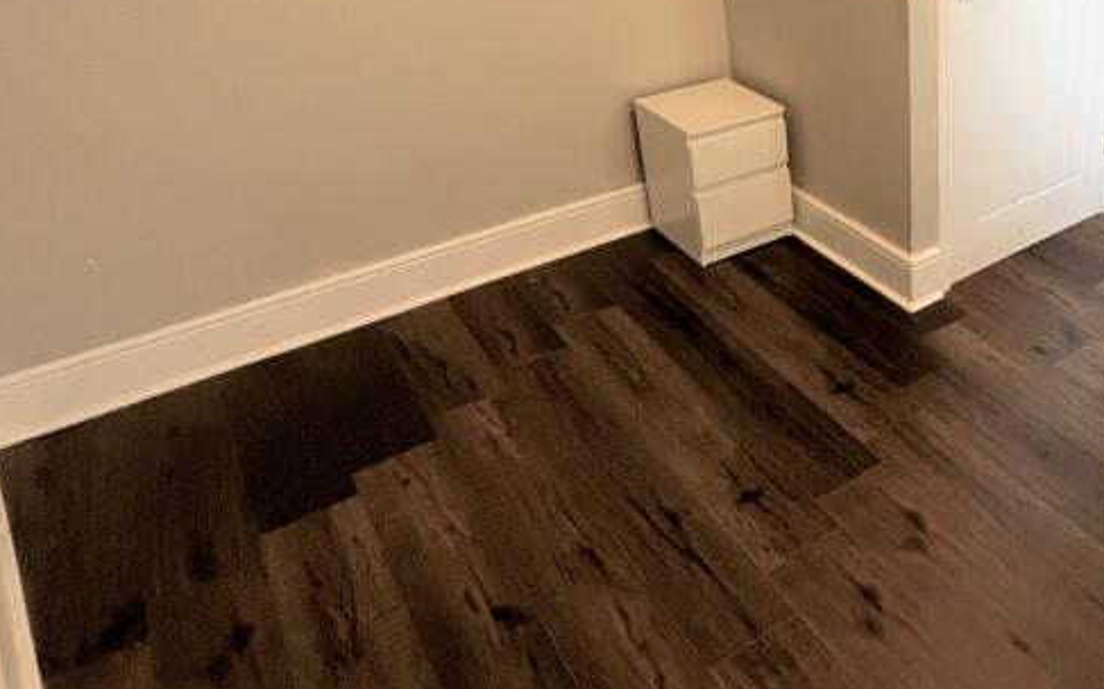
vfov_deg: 42.0
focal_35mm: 29
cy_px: 186
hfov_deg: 57.3
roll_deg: +0.1
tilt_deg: -25.1
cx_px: 954
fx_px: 872
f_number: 1.8
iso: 250
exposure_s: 1/61
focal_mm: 1.57
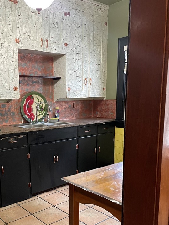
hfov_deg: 38.4
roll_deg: +1.3
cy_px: 142
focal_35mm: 37
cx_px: 61
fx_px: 241
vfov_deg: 49.6
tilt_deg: -10.2
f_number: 1.6
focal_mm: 4.2
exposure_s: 1/60
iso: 500
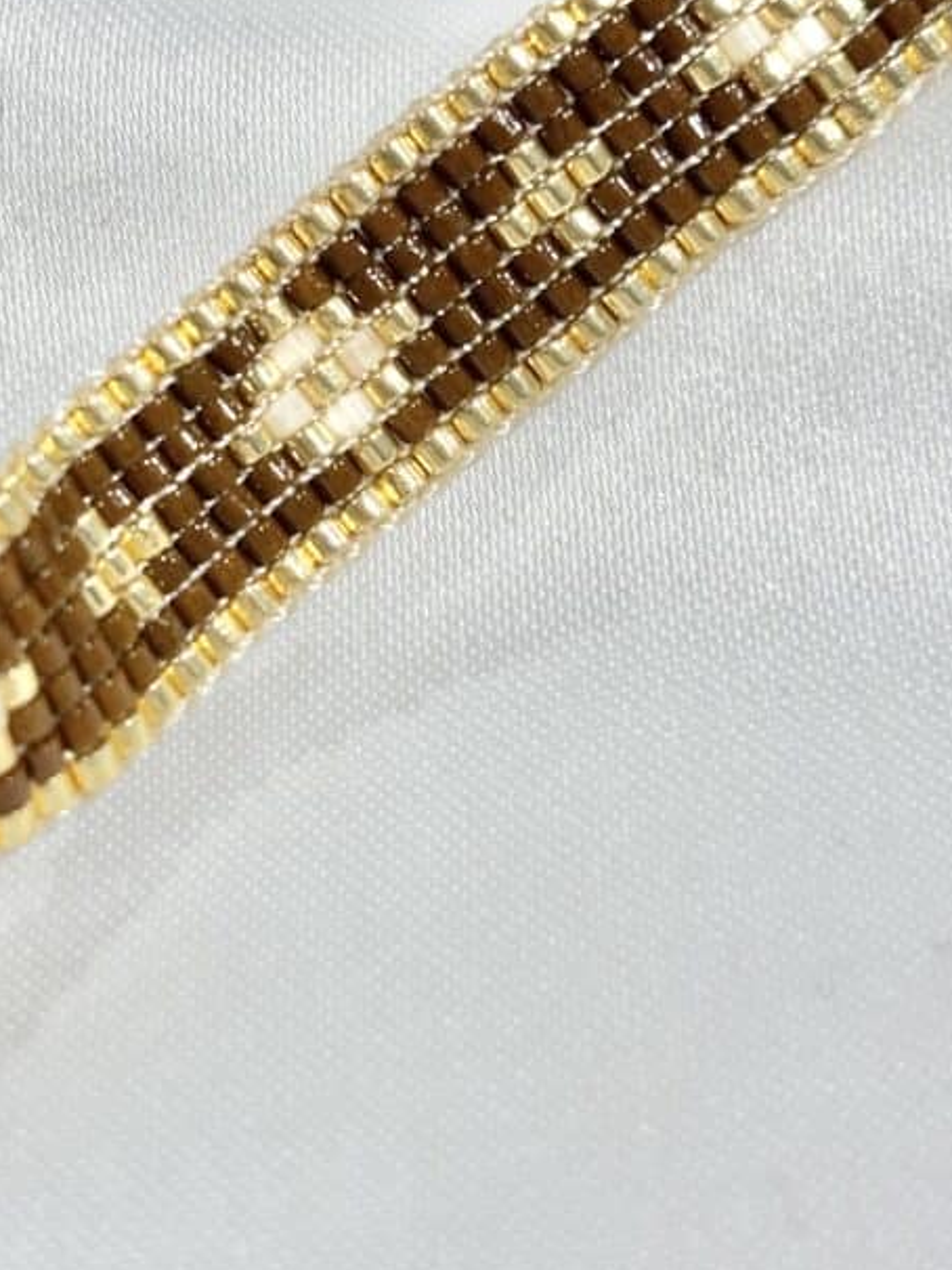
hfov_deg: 16.8
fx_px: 3226
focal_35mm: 88
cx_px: 363
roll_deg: +9.7
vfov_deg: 22.2
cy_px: 508
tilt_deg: -38.1
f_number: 1.6
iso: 32
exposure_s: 1/167
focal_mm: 5.96
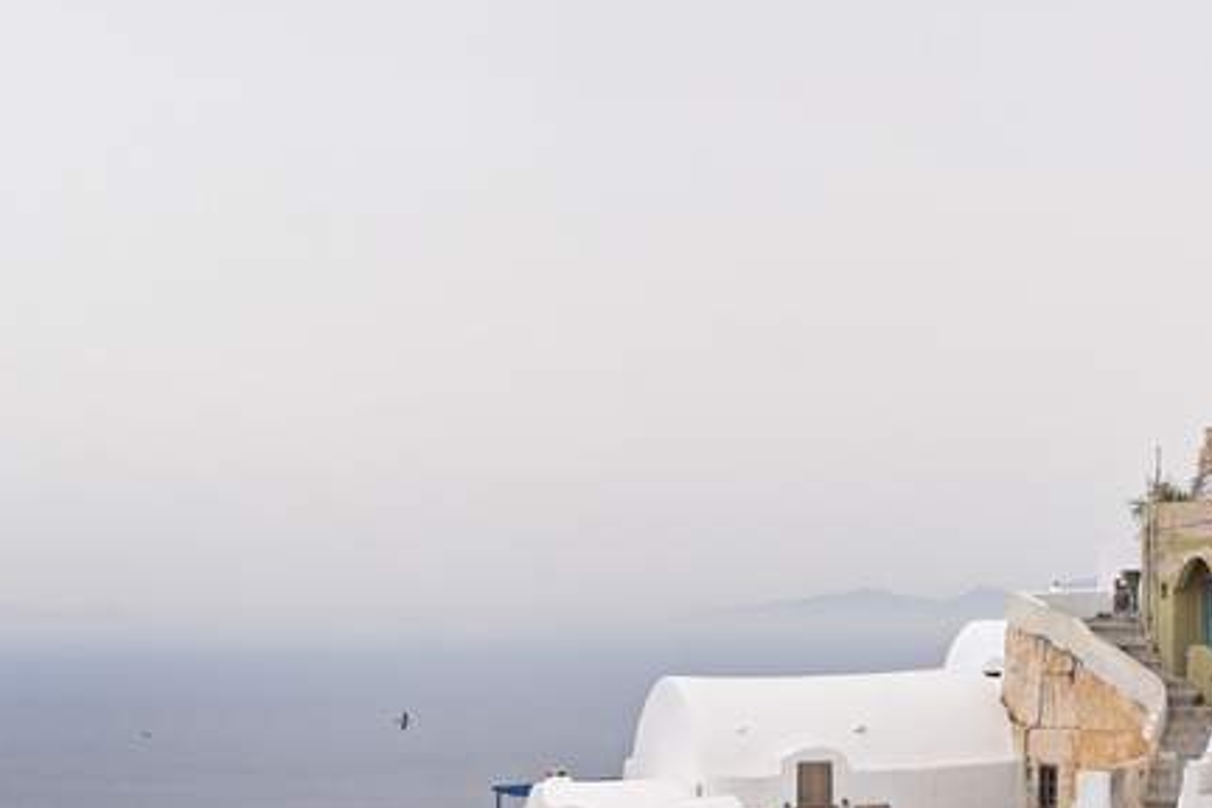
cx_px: 1408
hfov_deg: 22.7
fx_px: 2794
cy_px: 544
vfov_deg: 16.4
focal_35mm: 83
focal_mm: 35
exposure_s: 1/400
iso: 100
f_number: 4
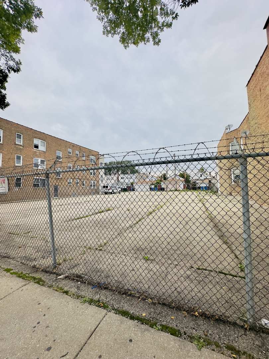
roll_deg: +1.0
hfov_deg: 85.7
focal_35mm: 14
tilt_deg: +1.0
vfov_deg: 102.1
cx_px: 134
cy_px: 180
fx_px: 145
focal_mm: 2.22
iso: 40
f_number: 2.2
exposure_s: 1/651
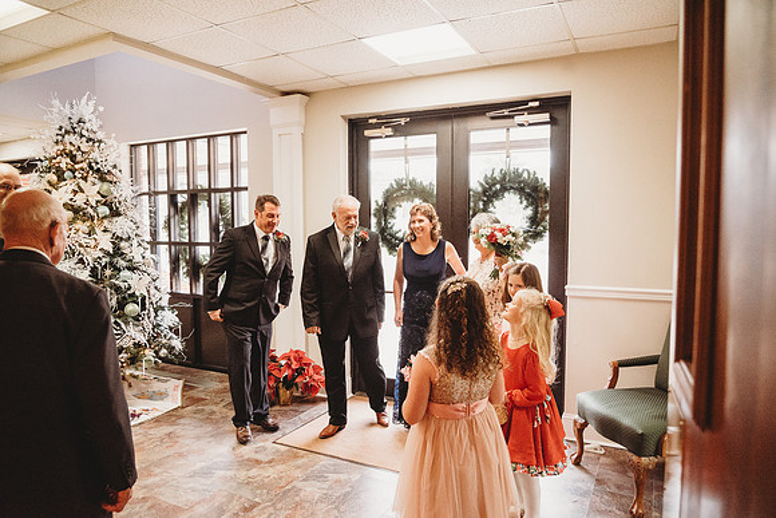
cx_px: 388
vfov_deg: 53.2
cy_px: 259
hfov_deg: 73.7
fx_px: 517
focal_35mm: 24
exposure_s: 1/200
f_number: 4
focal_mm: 24
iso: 4000
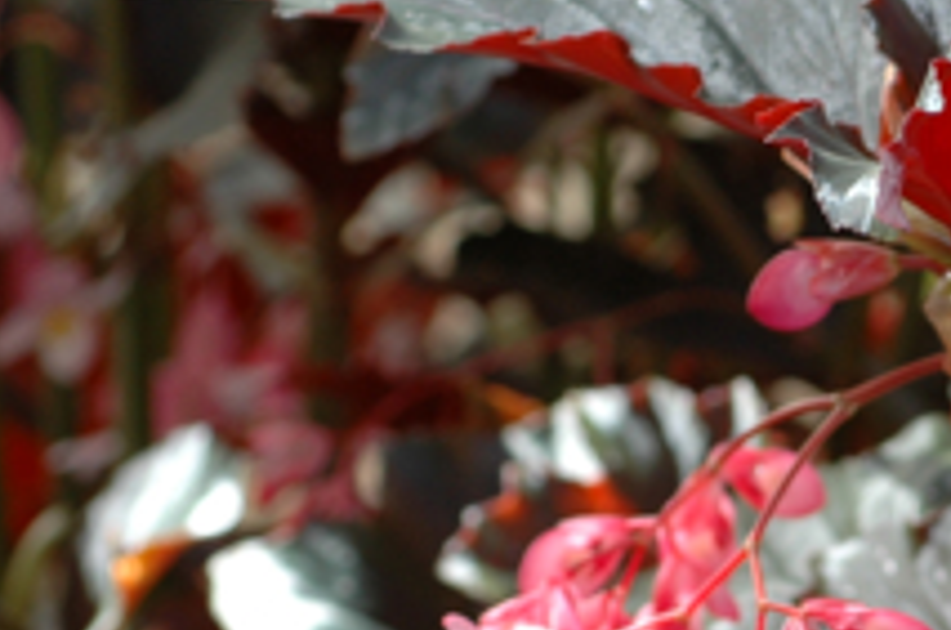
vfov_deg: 5.0
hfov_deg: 7.5
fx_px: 7143
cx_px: 1192
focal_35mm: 271
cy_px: 701
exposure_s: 1/125
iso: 200
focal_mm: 60
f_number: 5.6
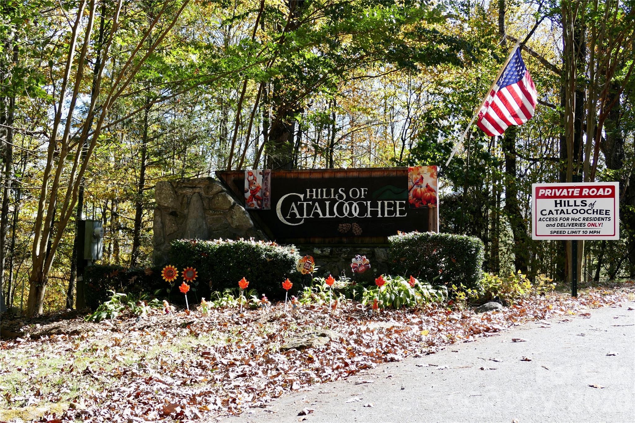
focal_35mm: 62
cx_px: 318
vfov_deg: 21.9
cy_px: 212
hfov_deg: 32.4
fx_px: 1093
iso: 125
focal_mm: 22.58
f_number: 3.5
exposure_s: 1/250
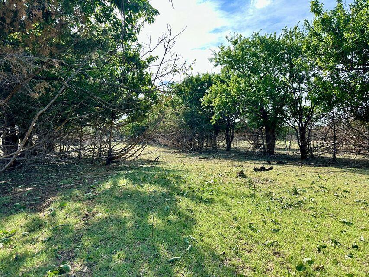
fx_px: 256
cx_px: 184
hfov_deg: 71.6
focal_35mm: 24
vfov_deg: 56.8
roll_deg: +0.4
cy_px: 138
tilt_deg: +0.6
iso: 80
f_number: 1.78
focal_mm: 6.86
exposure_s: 1/1517
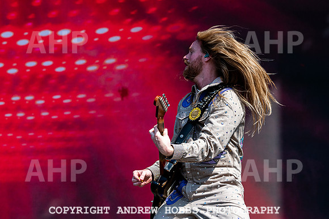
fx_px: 1116
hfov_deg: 16.7
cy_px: 64
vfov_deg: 11.2
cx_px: 234
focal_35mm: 122
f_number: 5
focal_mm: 86
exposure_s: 1/2500
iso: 200
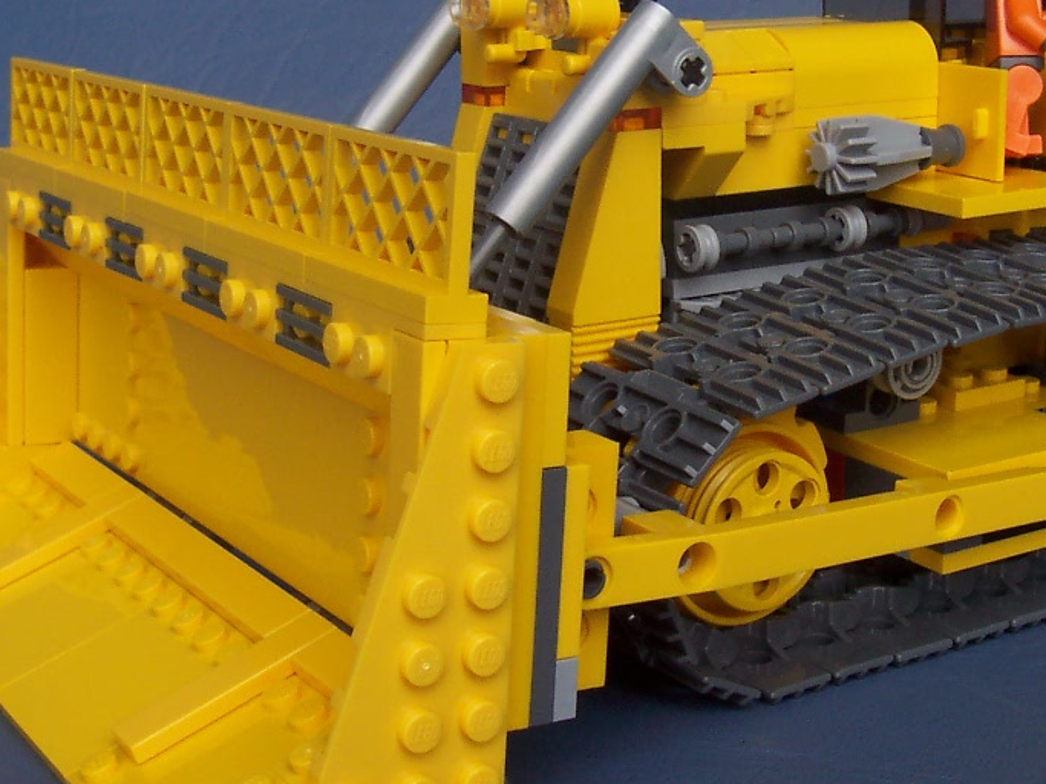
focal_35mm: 65
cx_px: 634
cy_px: 348
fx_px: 1964
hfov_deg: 29.7
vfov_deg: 22.6
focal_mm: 5.6
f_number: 5.6
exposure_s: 1/180
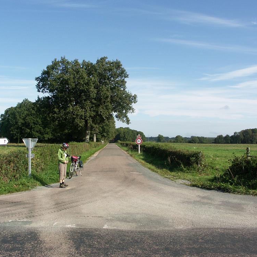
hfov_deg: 48.4
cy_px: 126
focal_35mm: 34
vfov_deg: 48.4
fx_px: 286
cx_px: 120
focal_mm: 7.2
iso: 64
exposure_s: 1/320
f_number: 6.3
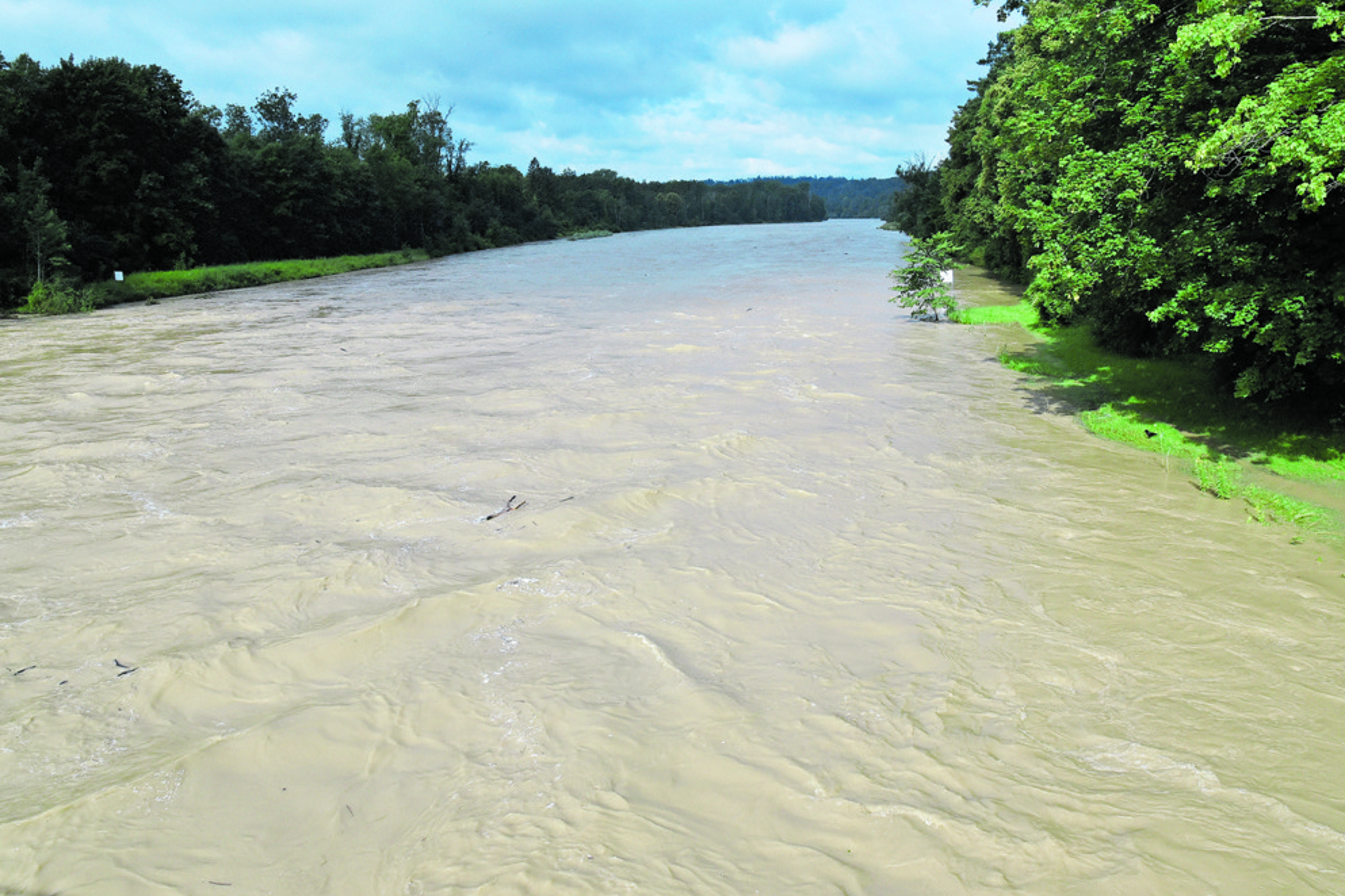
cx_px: 693
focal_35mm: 29
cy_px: 433
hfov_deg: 63.6
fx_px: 1083
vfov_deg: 45.0
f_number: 14
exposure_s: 1/800
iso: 640
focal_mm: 24
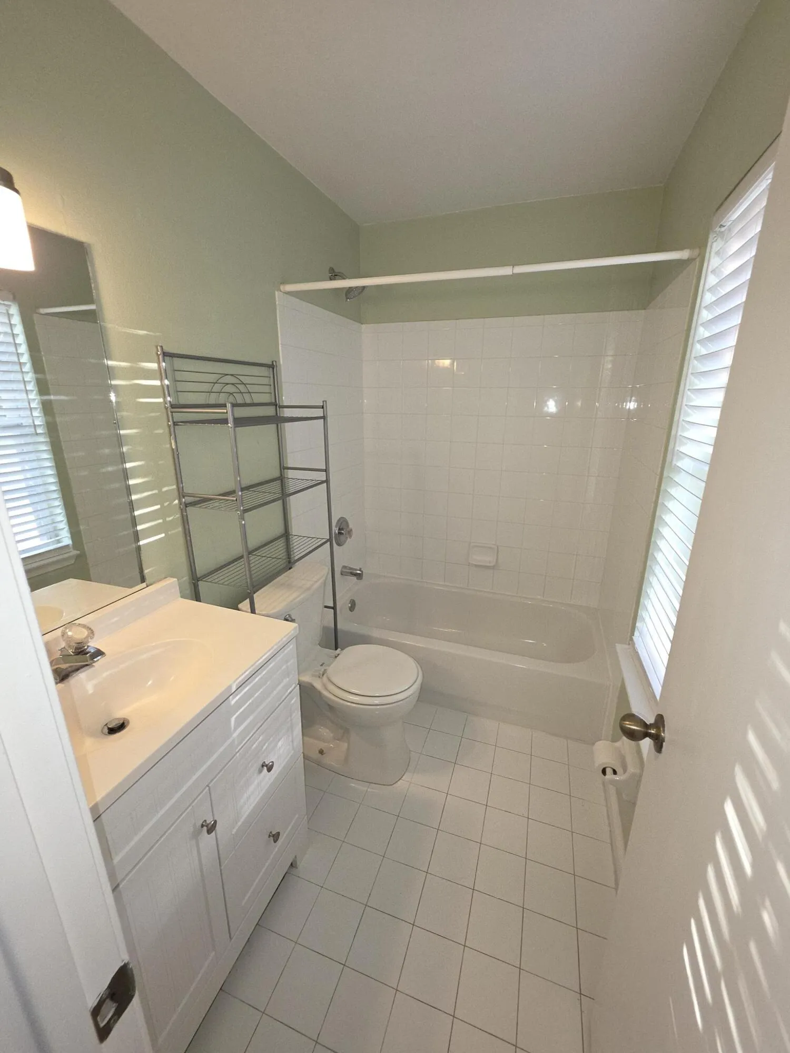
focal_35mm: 13
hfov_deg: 89.9
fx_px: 396
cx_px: 395
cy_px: 526
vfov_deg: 106.2
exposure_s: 1/60
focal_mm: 2.2
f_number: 1.9
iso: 100
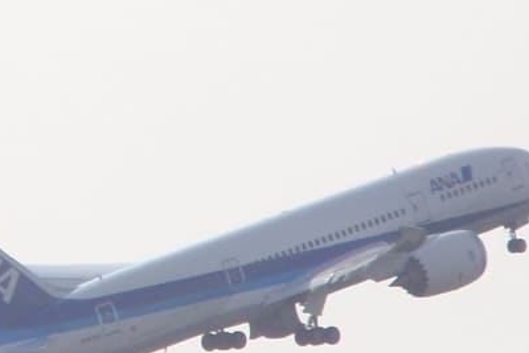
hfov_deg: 4.4
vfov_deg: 3.0
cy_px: 262
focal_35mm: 466
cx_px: 239
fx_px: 6850
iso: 64
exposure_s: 1/500
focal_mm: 50
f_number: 5.9
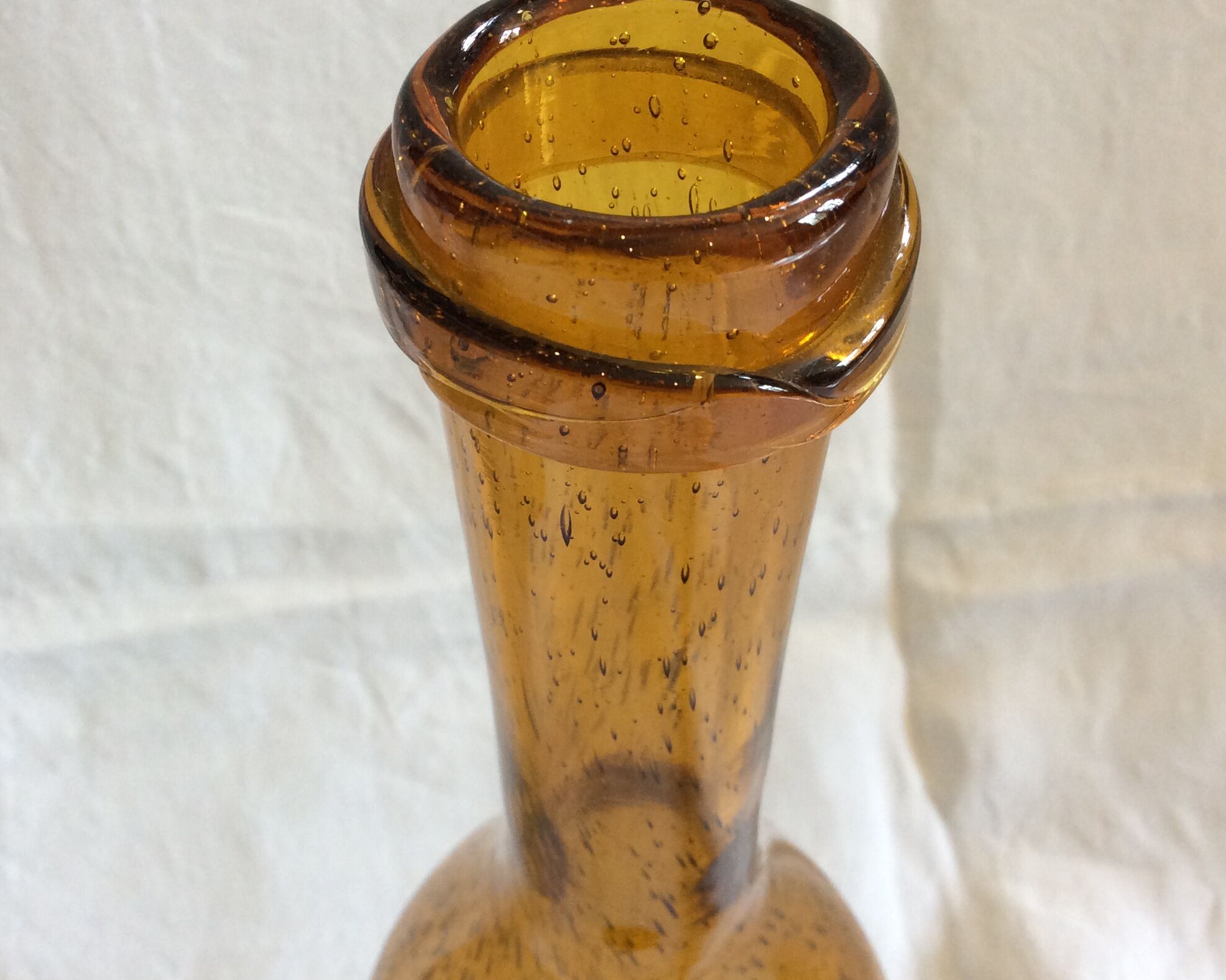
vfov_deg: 36.5
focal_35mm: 41
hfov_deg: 44.8
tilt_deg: -47.1
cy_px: 506
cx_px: 586
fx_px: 1487
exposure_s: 1/25
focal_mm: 3.3
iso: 80
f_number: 2.4
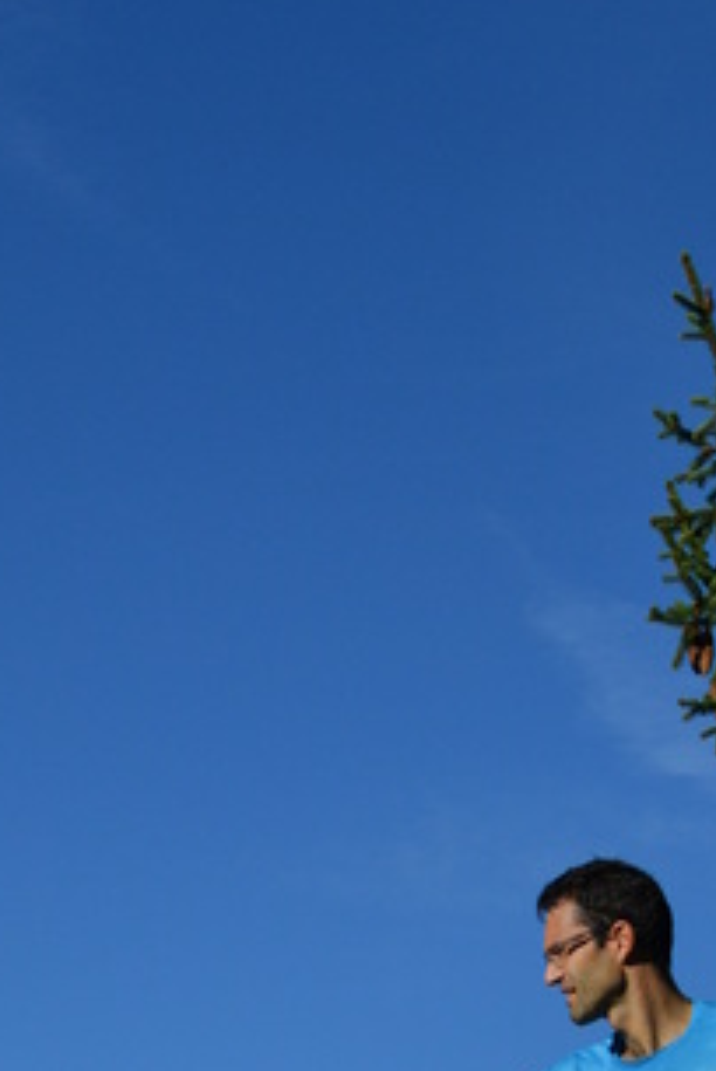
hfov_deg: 10.6
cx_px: 181
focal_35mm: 129
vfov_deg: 15.3
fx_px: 3846
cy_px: 1252
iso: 400
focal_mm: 35
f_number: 7.1
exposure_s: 1/2000
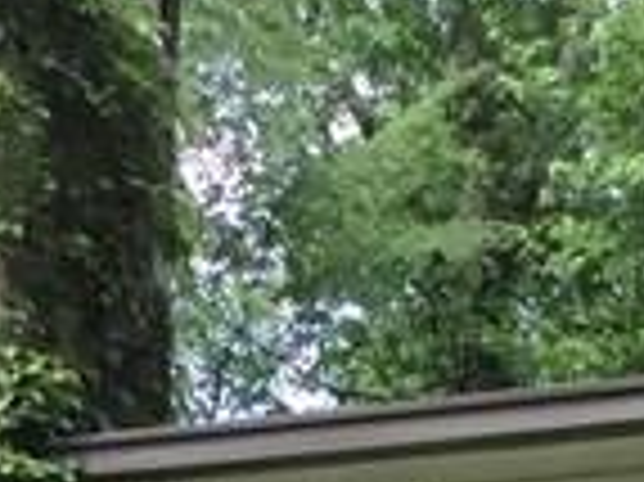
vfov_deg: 6.5
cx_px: 914
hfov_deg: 9.3
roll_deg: -1.5
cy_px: 1451
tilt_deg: +4.9
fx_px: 3866
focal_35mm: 208
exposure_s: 1/324
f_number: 2.2
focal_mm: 4.15
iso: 32
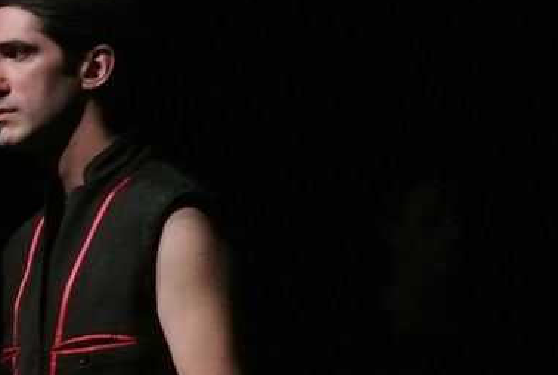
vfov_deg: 3.9
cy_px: 234
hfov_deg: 5.9
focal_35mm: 351
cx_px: 139
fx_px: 5453
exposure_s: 1/50
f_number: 4.5
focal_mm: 61.6
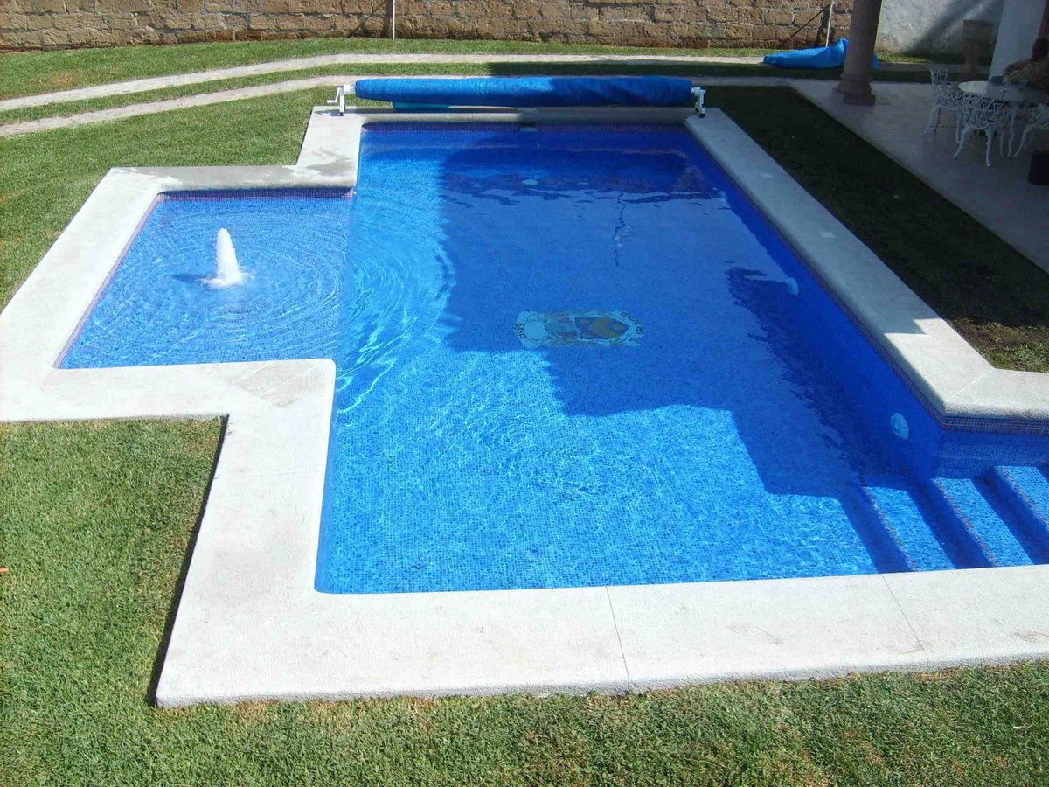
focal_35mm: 35
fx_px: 1061
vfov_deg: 40.7
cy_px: 394
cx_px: 524
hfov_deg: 52.6
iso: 50
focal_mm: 5.8
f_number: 2.8
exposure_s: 1/1000
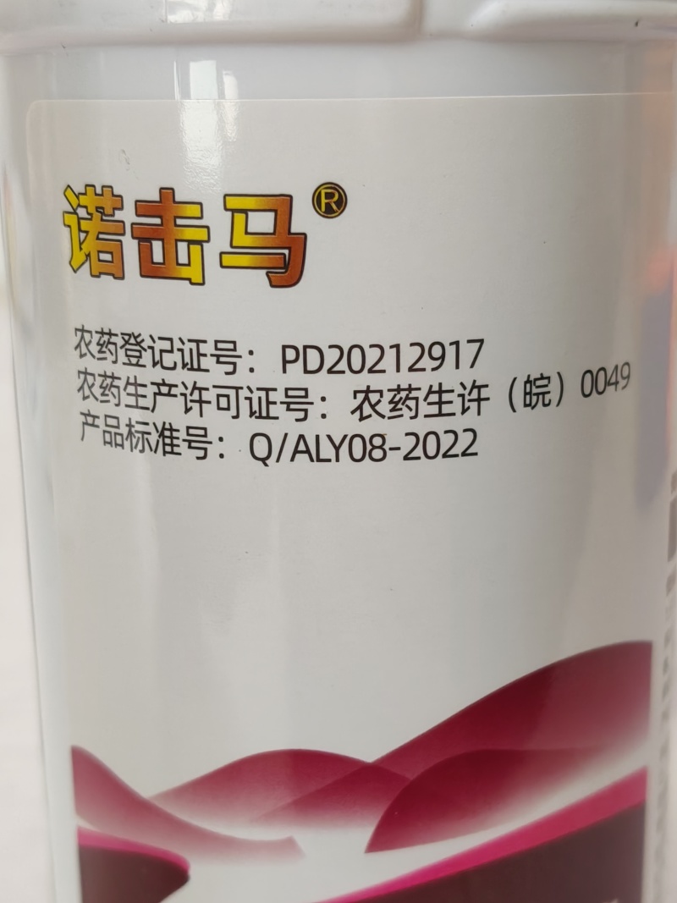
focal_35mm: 51
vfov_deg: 37.5
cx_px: 338
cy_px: 452
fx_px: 1330
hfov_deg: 28.6
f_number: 1.88
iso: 1259
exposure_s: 1/100
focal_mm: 4.84
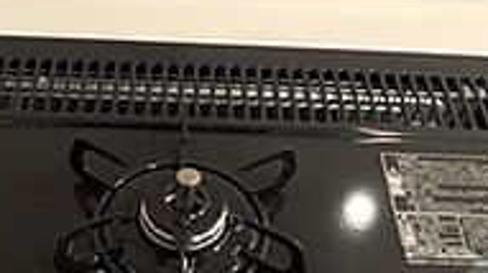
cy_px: 337
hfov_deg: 42.4
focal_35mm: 48
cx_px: 166
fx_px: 621
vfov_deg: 22.6
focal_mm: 1.83
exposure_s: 1/50
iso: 299
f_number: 2.2
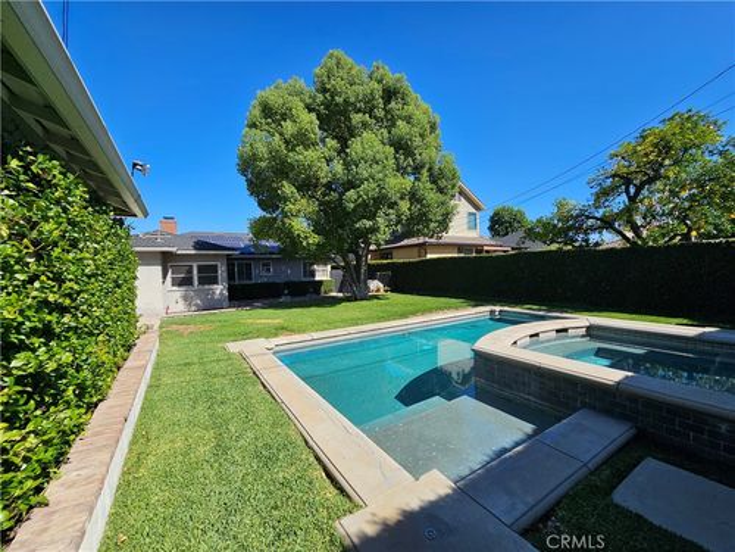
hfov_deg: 106.2
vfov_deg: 89.9
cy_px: 276
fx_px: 276
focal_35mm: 13
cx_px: 368
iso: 50
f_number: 2.2
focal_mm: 2.2
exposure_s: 1/2128
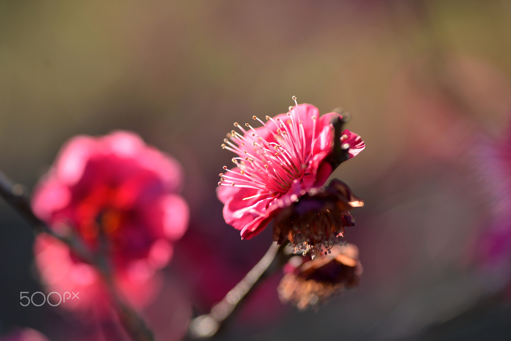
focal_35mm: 90
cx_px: 256
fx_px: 1278
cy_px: 170
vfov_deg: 15.2
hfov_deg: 22.6
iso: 200
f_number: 6.7
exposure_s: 1/500
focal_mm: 90
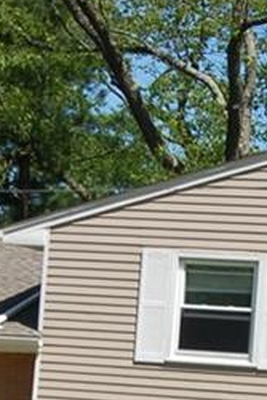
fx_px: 2588
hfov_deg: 5.9
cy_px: 446
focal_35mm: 233
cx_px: 107
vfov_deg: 8.8
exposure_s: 1/320
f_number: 9
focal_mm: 38
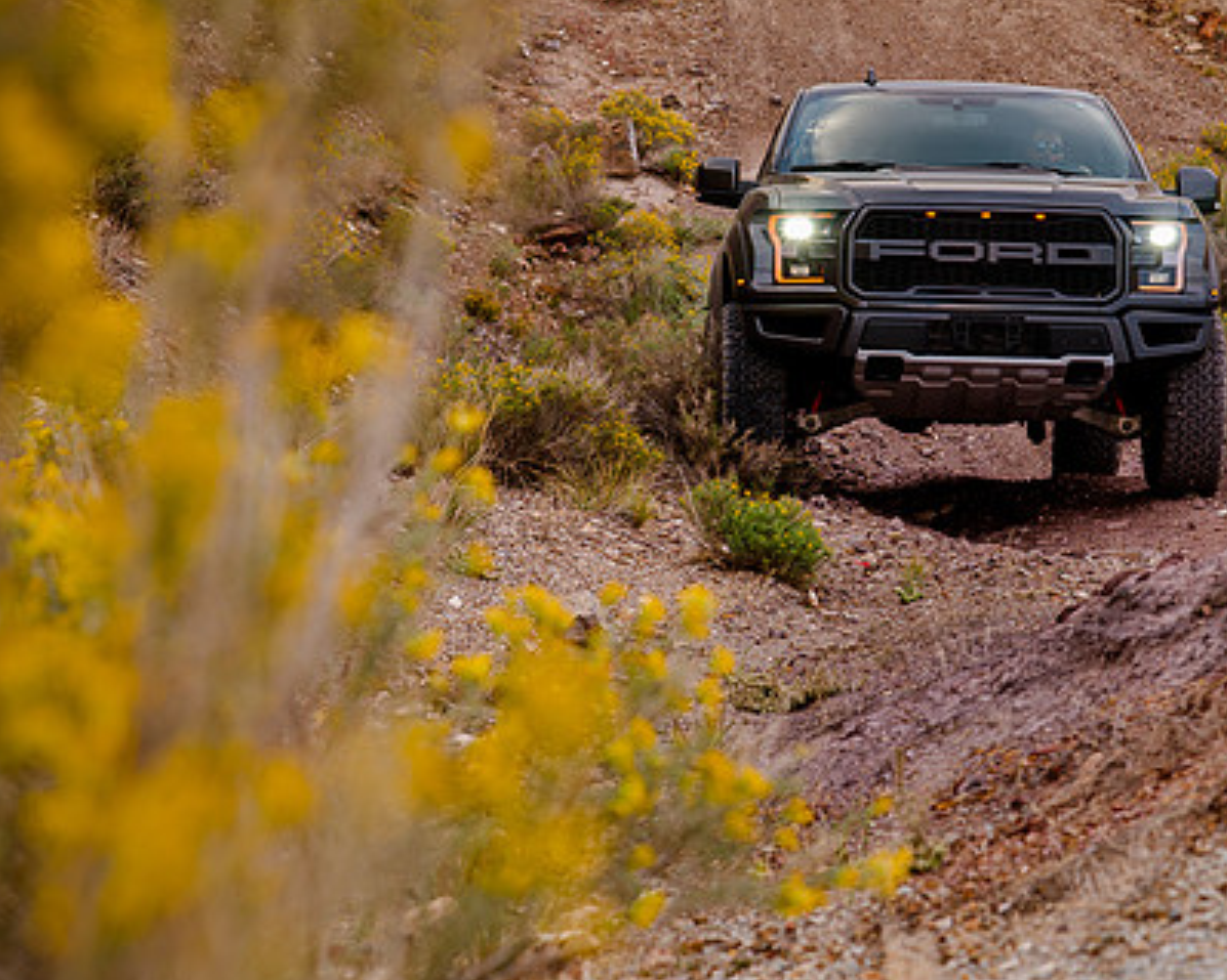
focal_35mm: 116
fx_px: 4211
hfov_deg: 16.5
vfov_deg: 13.3
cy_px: 433
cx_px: 836
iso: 200
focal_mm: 85
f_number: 5.6
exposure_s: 1/125
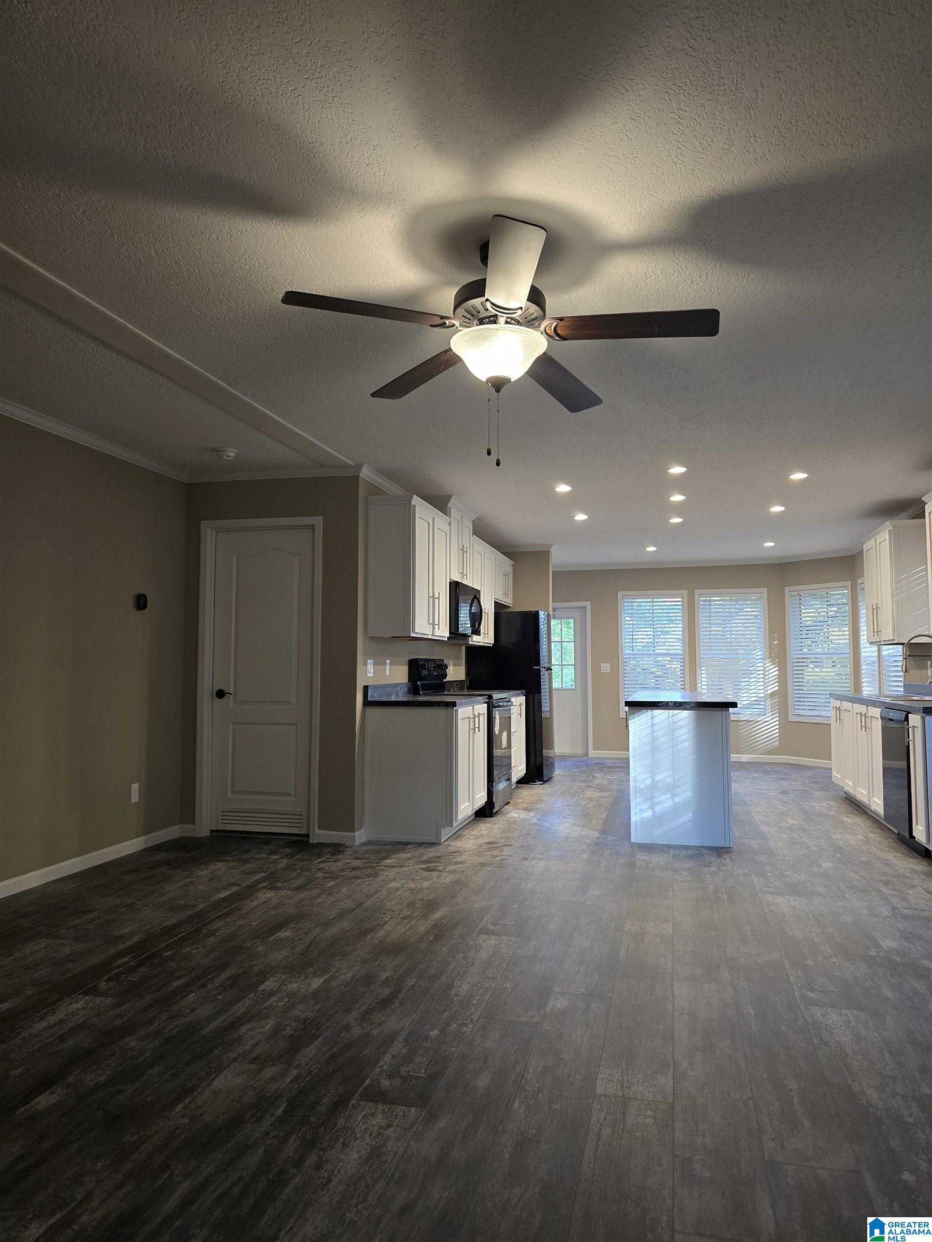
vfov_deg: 73.9
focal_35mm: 23
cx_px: 466
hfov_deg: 58.9
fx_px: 826
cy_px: 621
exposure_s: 1/120
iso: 400
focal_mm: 6.3
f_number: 1.7
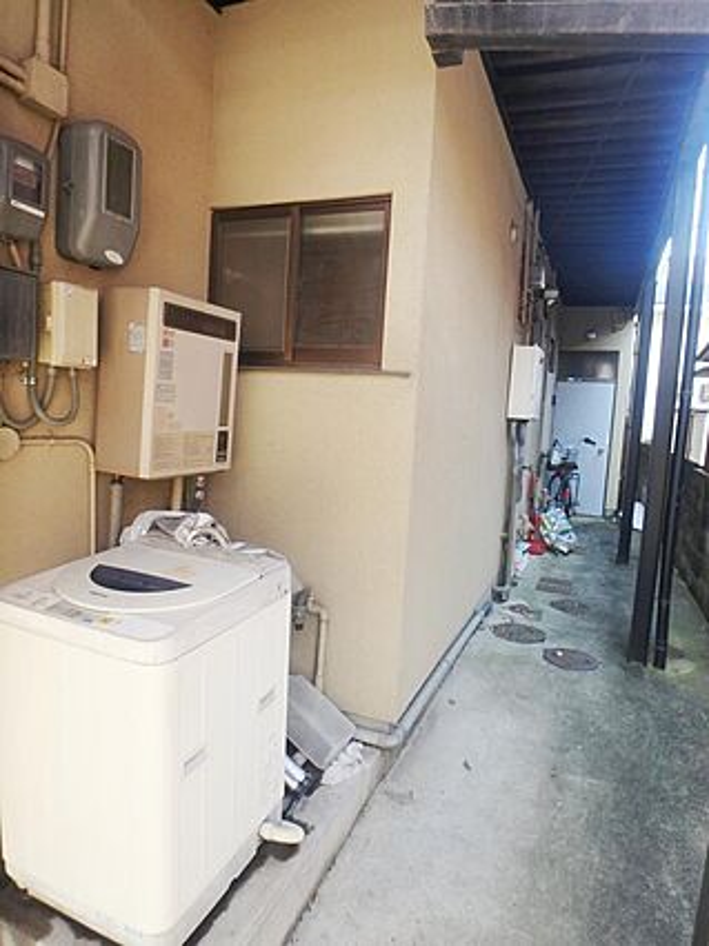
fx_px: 574
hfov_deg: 63.4
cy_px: 473
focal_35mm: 21
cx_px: 354
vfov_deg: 79.0
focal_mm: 3.7
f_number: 3.5
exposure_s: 1/60
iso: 160
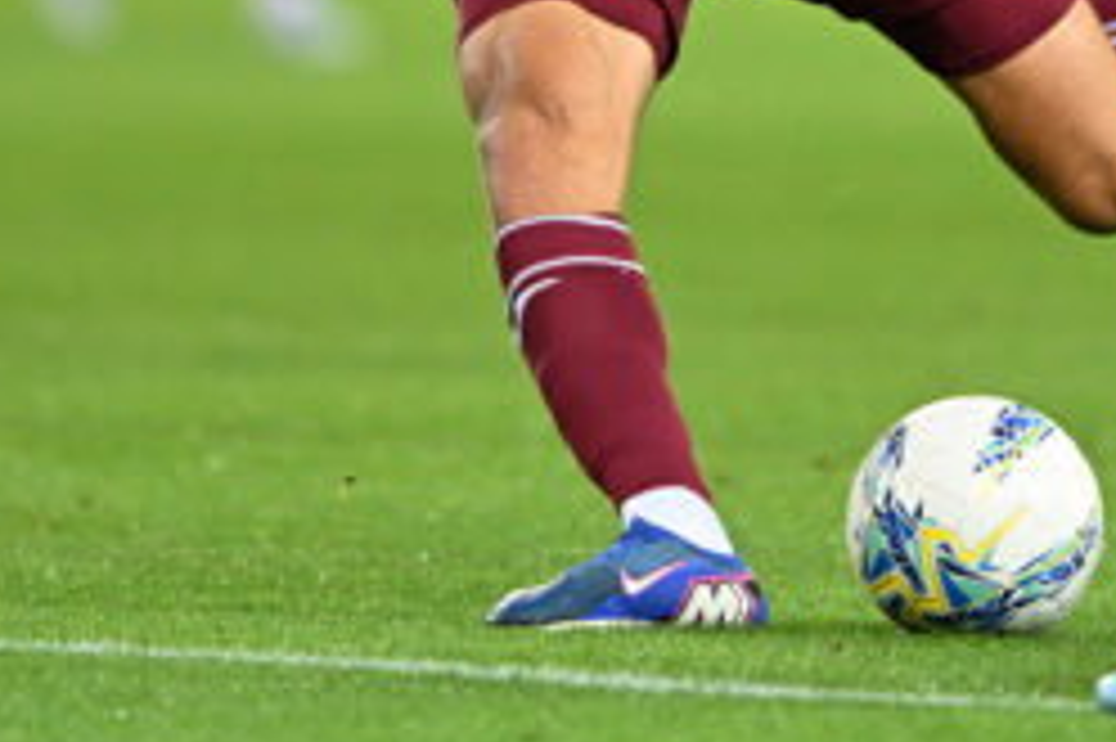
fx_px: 38413
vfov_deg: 1.1
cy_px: -351
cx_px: 752
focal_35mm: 1240
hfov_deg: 1.7
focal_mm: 400
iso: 2000
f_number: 3.2
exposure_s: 1/1600
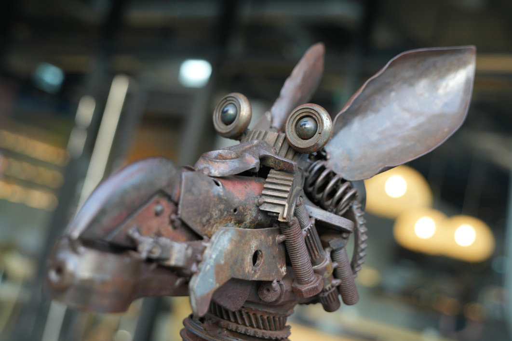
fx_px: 697
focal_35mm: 49
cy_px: 170
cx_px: 256
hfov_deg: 40.3
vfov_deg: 27.5
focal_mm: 49
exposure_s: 1/125
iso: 500
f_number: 2.8
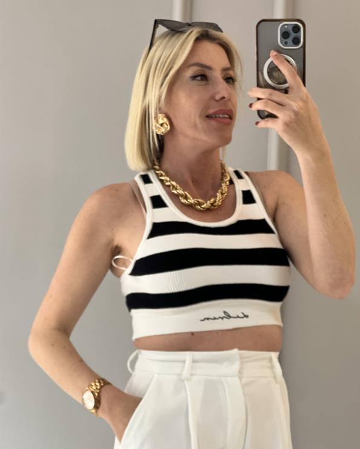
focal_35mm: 81
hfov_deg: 19.0
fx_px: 1078
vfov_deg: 23.6
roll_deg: +0.2
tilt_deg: -26.2
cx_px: 181
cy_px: 232
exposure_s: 1/40
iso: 160
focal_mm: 9
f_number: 2.8
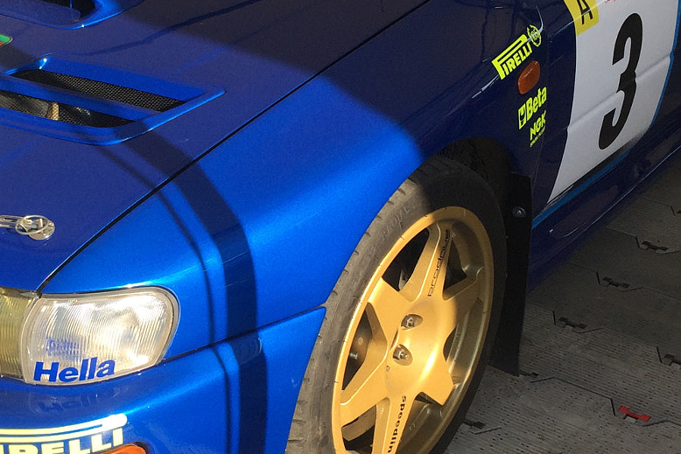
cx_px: 153
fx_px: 1173
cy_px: 223
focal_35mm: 62
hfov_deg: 31.7
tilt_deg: -30.9
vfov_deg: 21.9
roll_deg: +2.8
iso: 32
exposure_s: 1/842
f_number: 2.2
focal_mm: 4.15
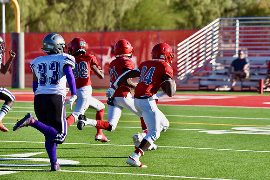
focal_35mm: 220
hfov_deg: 9.4
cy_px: 90
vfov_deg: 6.2
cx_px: 135
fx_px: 1650
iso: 900
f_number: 5.6
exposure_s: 1/4000
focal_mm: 220
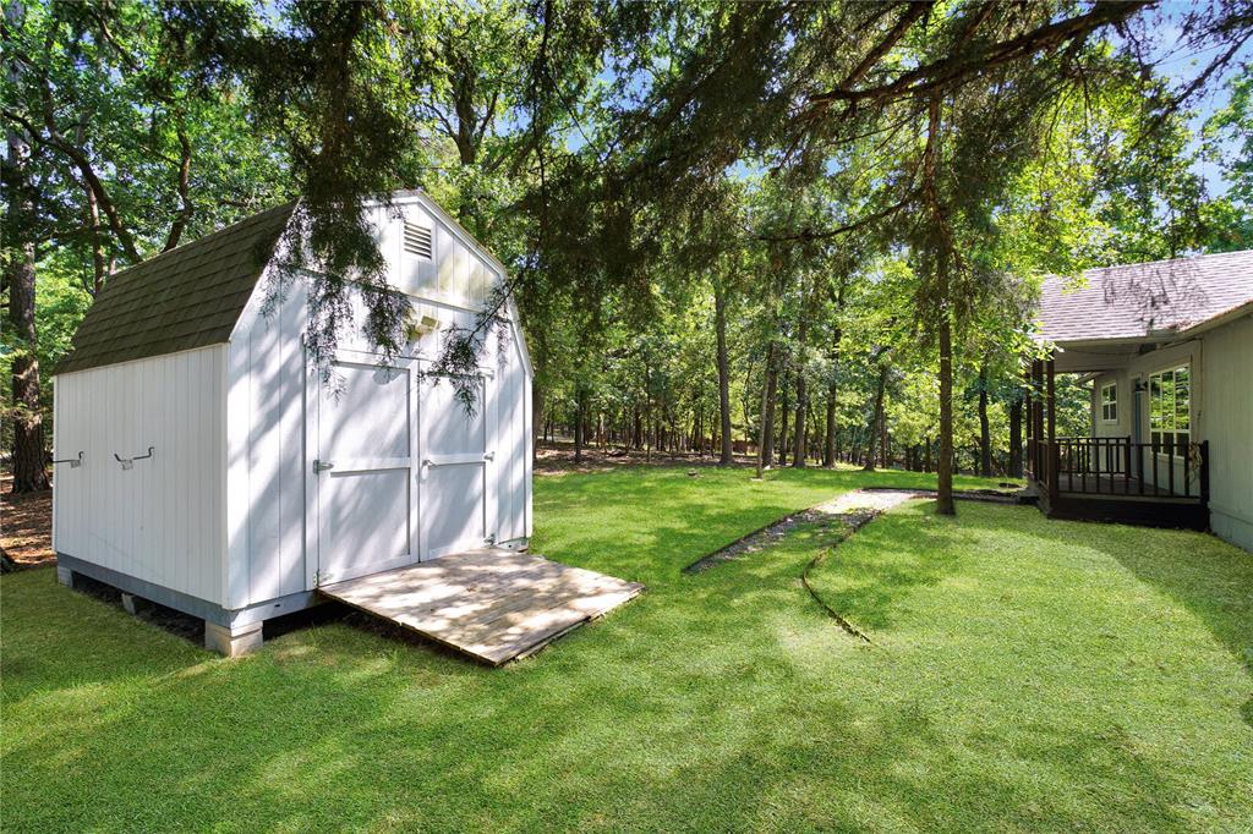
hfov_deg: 96.8
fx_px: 557
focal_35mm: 16
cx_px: 626
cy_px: 417
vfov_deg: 73.7
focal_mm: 16
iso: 100
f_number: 5.6
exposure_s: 1/80
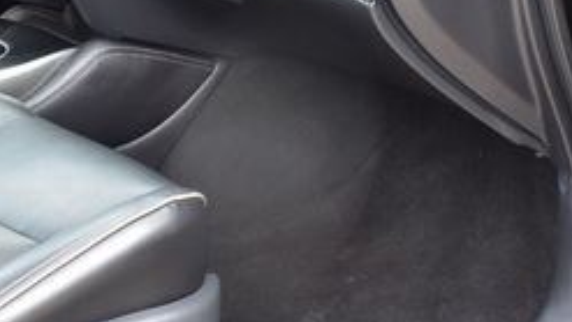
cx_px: 405
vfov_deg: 14.2
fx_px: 1295
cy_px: 169
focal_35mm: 85
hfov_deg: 24.7
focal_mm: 21
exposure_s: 1/15
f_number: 6.3
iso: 400
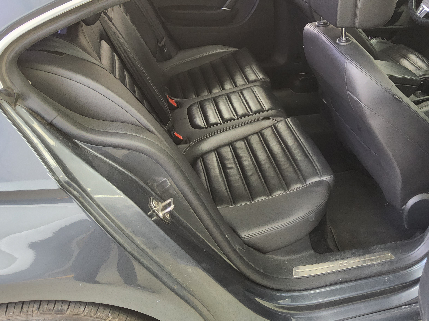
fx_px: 409
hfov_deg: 55.0
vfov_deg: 42.4
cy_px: 111
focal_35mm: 33
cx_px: 256
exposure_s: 1/120
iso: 400
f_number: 2
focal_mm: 3.08
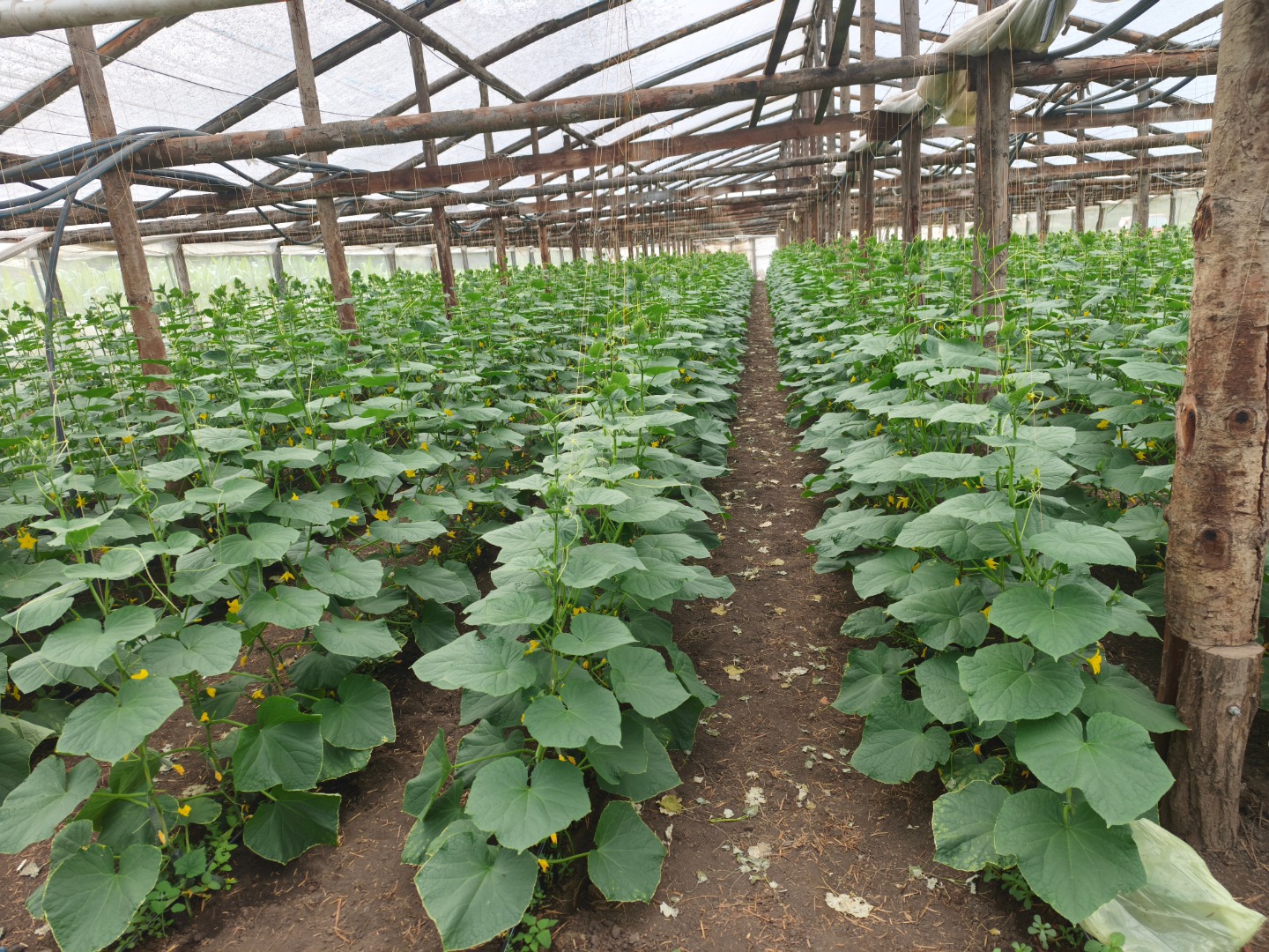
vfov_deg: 58.9
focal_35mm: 23
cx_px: 634
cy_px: 476
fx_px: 843
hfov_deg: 73.9
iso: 50
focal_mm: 6.45
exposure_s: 1/120
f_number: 1.62
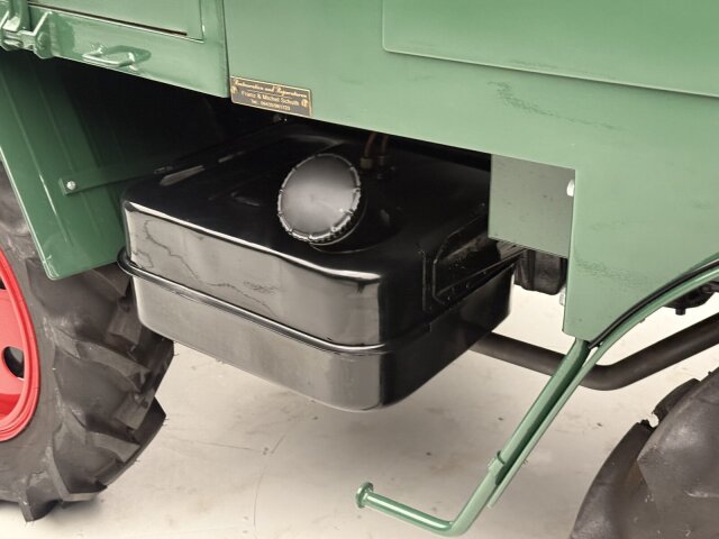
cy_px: 270
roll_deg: +1.2
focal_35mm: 48
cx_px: 360
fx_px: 997
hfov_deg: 39.7
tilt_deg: -24.9
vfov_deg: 30.3
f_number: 1.78
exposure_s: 1/33
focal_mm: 6.76
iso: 320
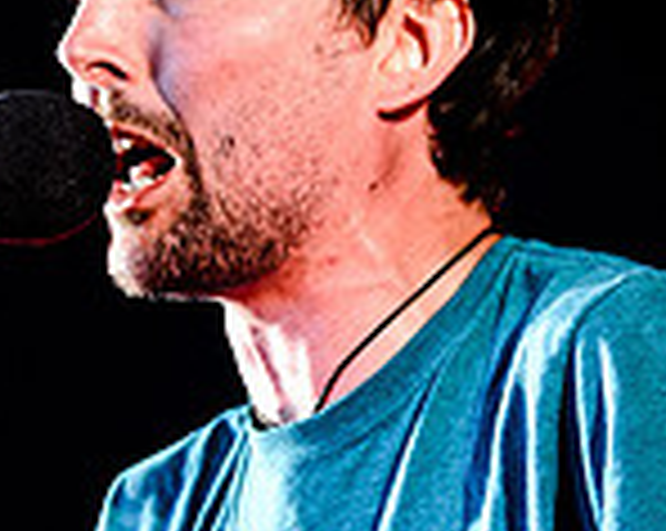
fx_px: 5728
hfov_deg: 6.7
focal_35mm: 291
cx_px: 383
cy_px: 420
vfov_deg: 5.3
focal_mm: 70
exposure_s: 1/320
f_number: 2.8
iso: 1000
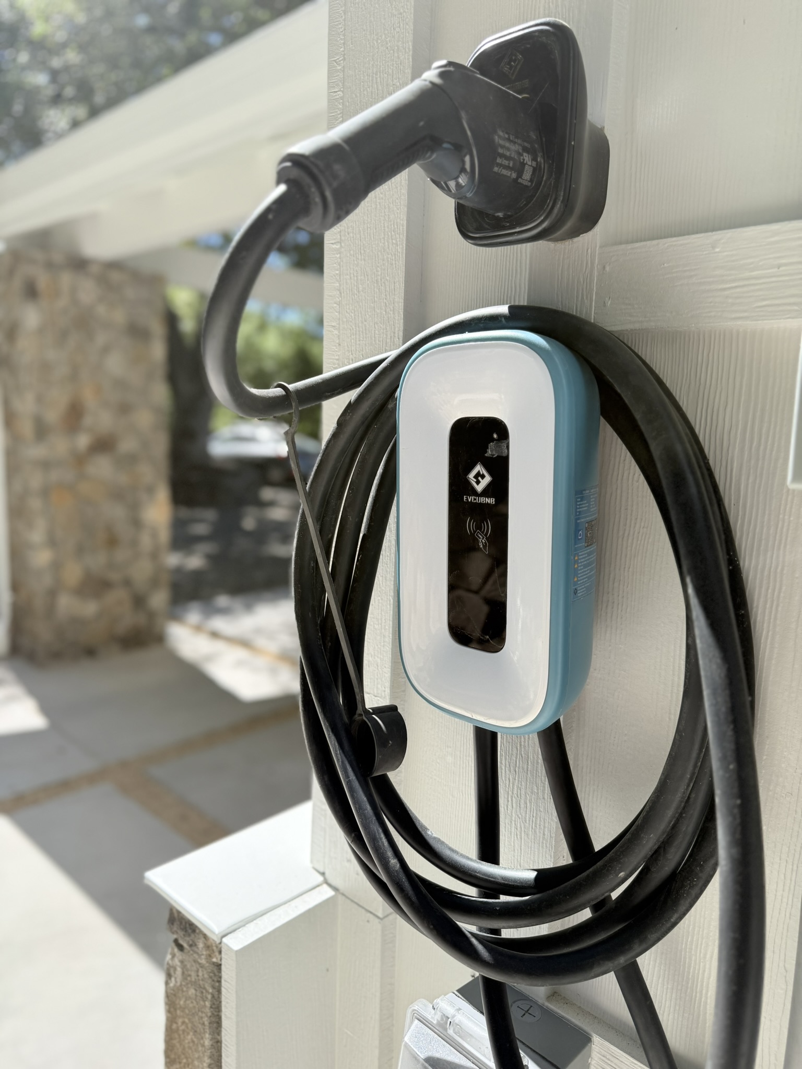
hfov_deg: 56.8
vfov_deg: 71.6
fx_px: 741
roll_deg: -2.6
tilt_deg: -7.6
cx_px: 401
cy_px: 534
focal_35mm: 24
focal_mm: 6.76
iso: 100
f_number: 1.78
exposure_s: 1/2703
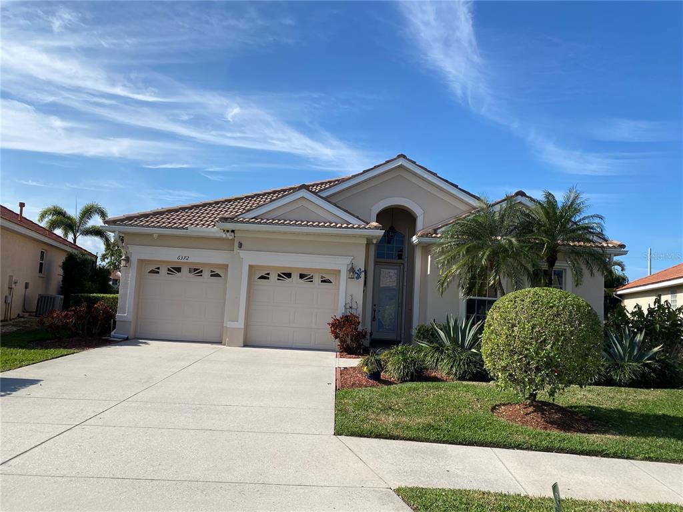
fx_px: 513
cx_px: 342
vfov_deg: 53.1
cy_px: 256
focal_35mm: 26
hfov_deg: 67.3
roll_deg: -3.4
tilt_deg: +3.8
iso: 32
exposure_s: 1/3401
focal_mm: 4.25
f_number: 1.8
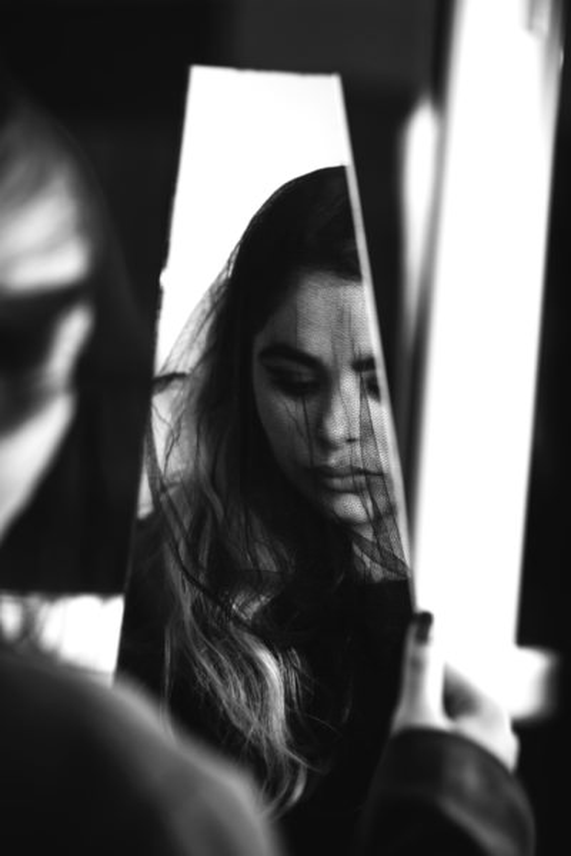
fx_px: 2020
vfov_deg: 23.9
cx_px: 286
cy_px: 428
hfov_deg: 16.1
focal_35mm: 85
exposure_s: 1/250
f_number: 2.2
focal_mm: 85
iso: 100
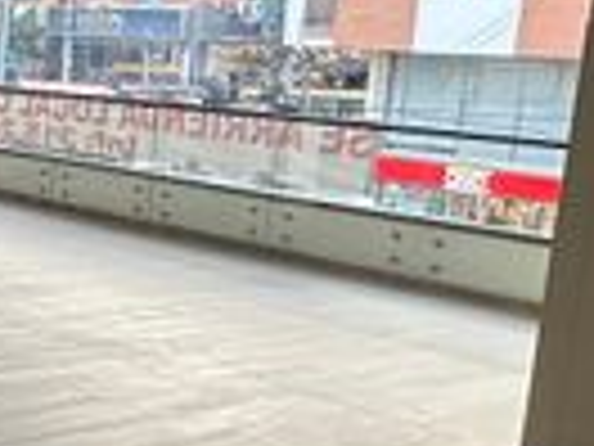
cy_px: 342
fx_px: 1218
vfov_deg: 20.5
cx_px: 29
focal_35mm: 71
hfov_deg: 26.2
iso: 250
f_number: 2.2
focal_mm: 2.22
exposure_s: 1/99
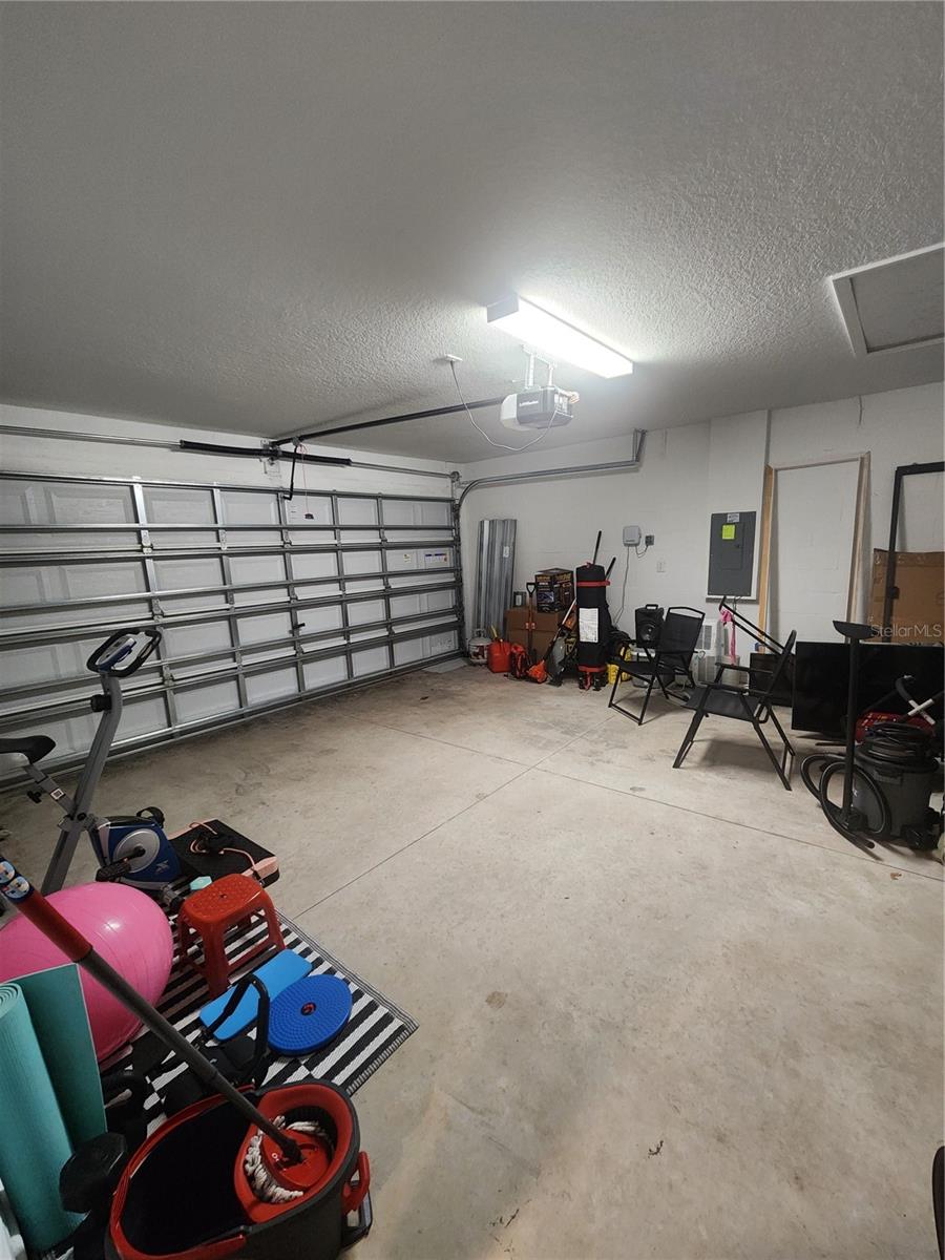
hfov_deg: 89.9
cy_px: 630
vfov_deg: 106.2
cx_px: 472
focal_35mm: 13
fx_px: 473
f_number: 2.2
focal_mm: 2.2
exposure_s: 1/30
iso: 400
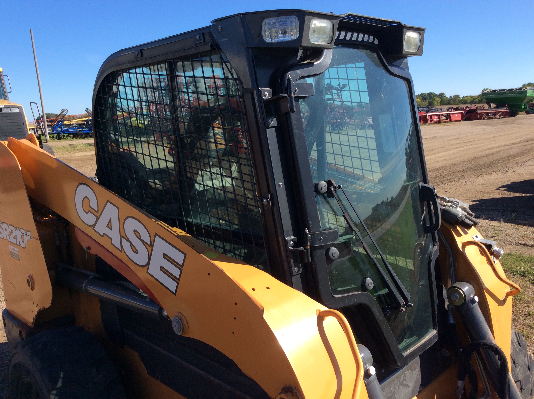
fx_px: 493
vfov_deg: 44.1
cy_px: 200
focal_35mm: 32
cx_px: 267
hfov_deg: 56.9
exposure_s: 1/1079
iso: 32
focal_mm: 3.3
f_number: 2.4
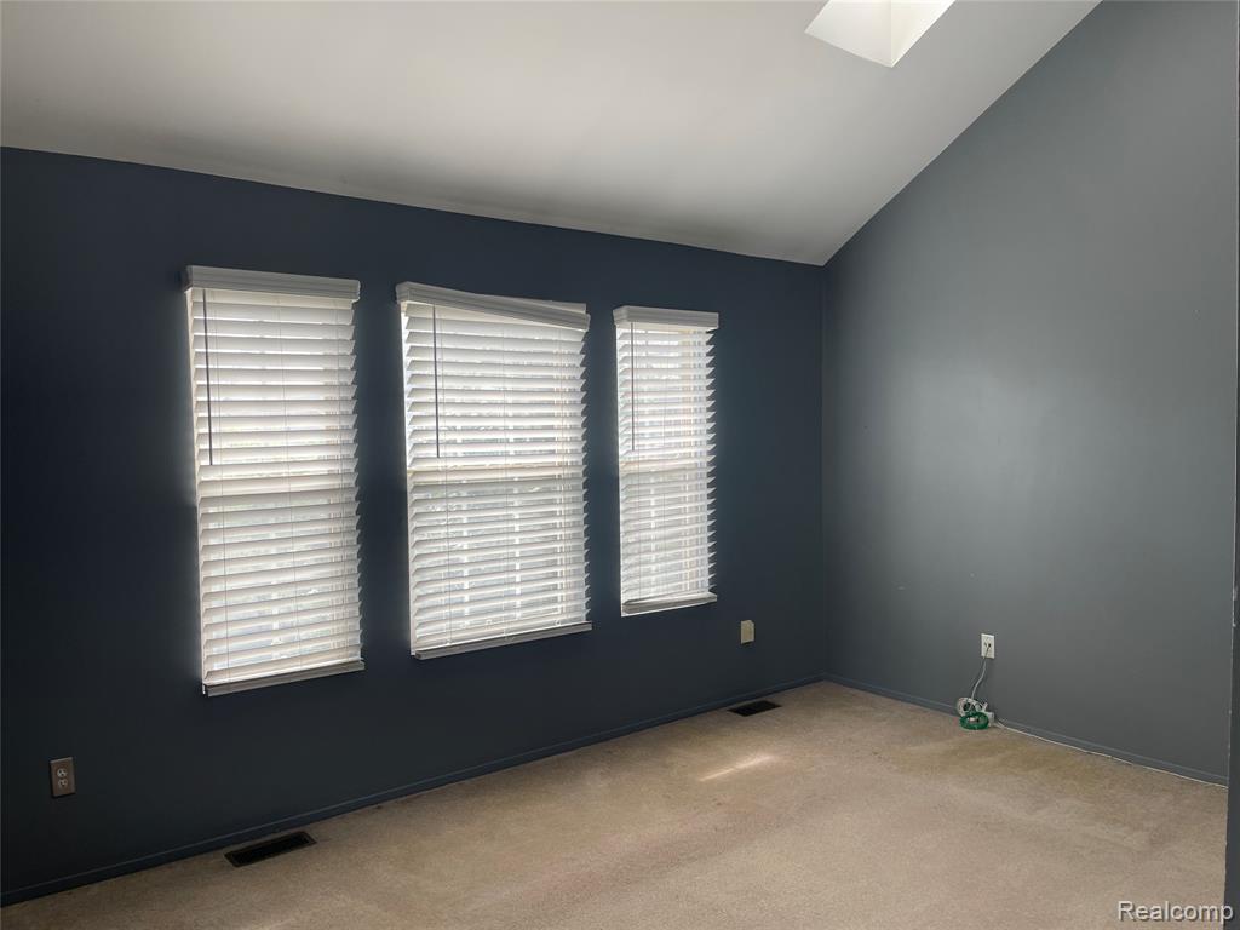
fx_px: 896
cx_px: 620
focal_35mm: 25
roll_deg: +0.2
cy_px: 465
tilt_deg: -3.5
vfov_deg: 54.9
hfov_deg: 69.4
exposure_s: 1/131
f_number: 1.6
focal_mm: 5.1
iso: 32
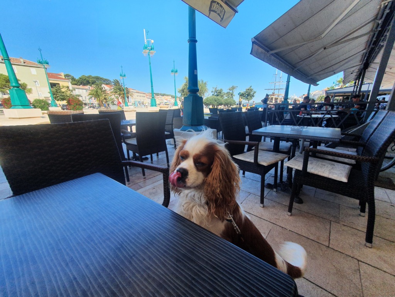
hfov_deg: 106.2
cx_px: 198
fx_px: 148
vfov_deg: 89.9
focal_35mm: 13
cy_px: 148
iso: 50
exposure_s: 1/461
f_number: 2.2
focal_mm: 1.8
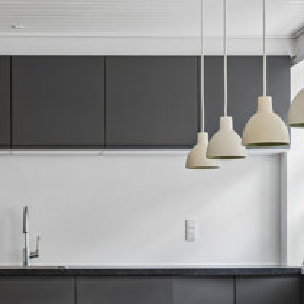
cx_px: 46
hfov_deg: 18.1
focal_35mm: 95
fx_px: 942
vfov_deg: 18.2
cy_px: 247
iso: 200
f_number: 8
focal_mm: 19.5
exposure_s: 1/2.5
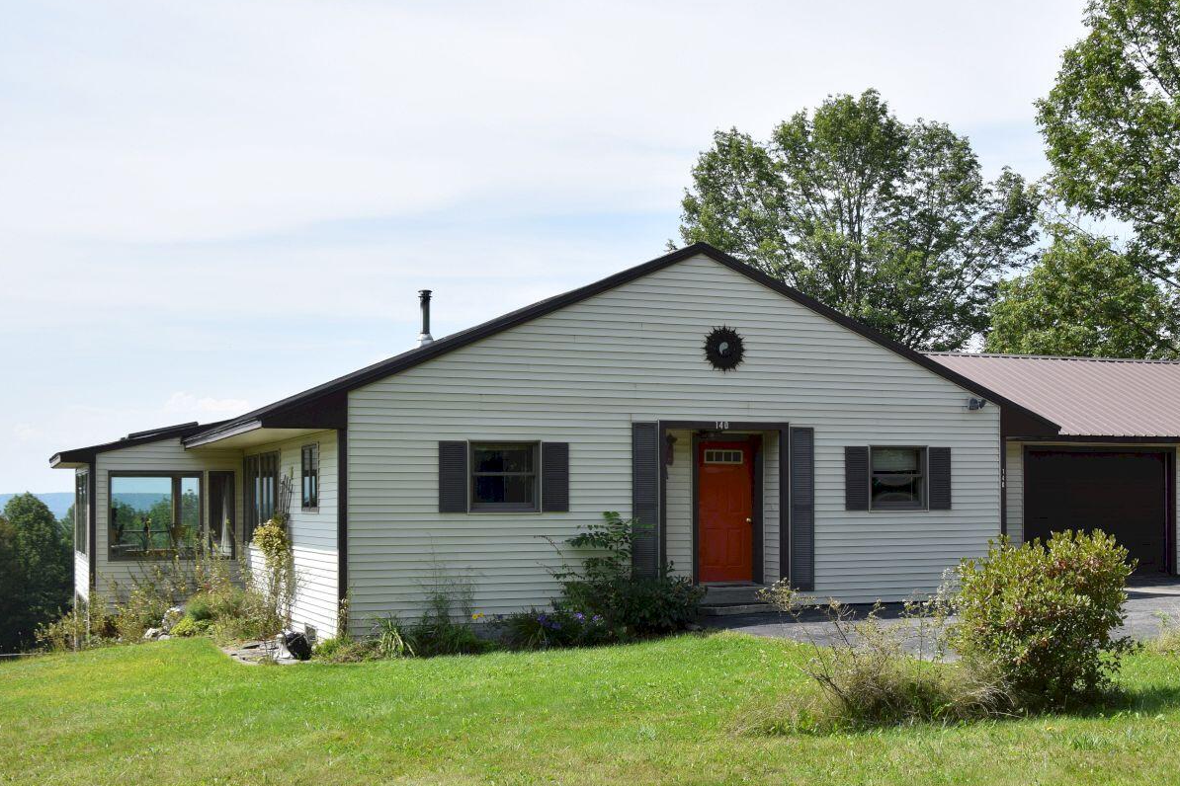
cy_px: 465
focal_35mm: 49
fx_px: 1606
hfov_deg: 40.1
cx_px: 721
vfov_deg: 27.5
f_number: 10
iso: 200
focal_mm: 26
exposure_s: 1/400
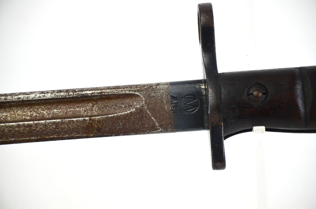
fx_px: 1774
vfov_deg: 6.8
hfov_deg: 10.2
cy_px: 104
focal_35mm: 202
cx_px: 158
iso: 450
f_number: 5.6
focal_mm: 135
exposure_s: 1/250
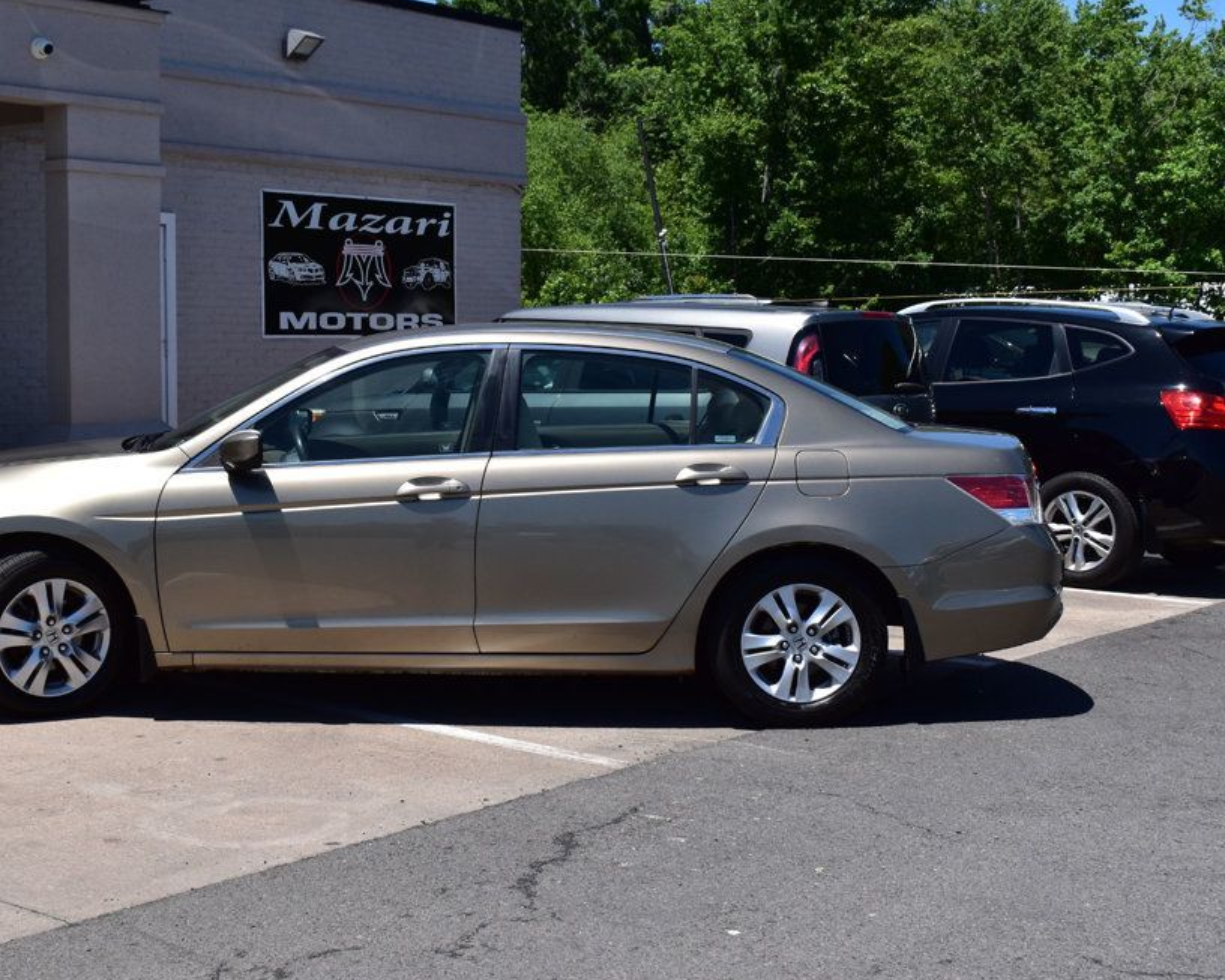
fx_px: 1922
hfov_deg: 35.2
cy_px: 488
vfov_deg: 28.6
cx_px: 480
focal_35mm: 53
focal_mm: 30
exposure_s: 1/500
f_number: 11
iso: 280
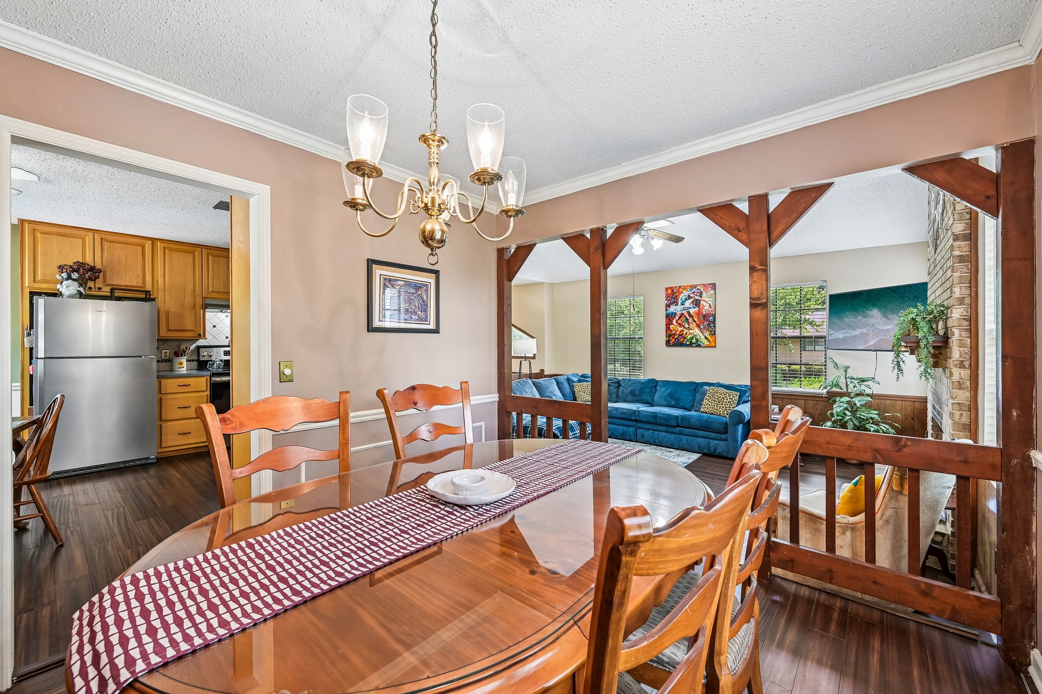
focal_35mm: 14
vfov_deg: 81.2
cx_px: 521
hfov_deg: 104.3
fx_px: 405
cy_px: 347
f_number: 8
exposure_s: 1/8
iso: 400
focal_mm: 14
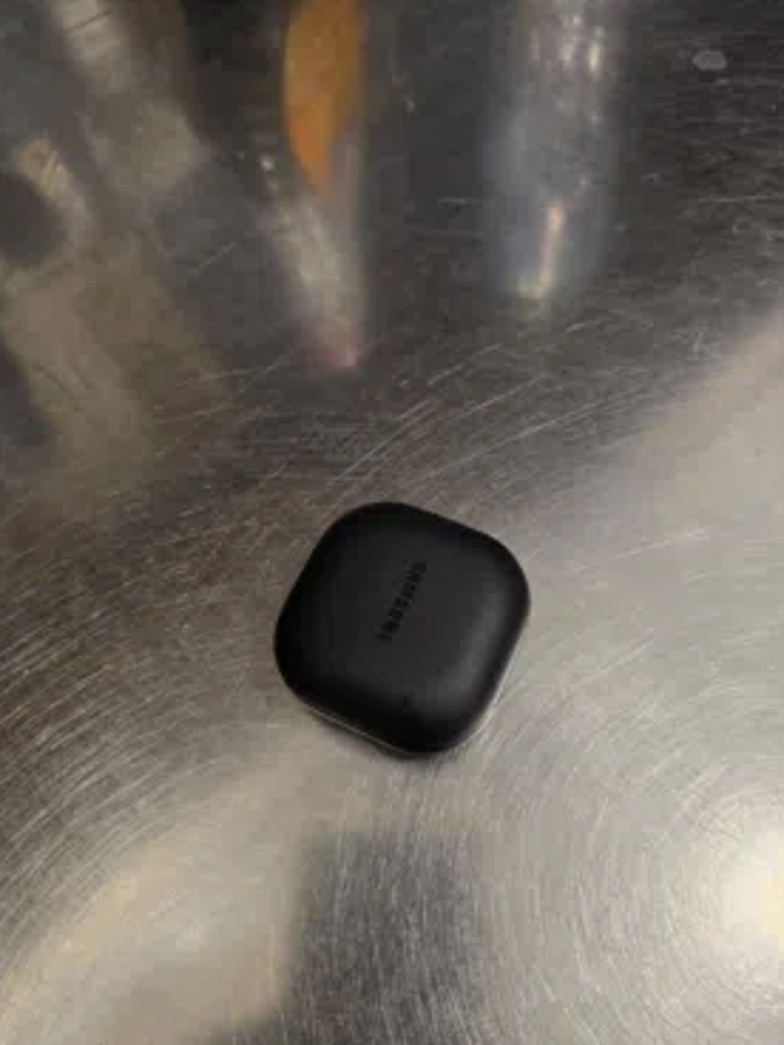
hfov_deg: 54.9
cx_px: 409
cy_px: 559
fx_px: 755
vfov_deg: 69.3
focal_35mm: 25
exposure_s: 1/100
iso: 200
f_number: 1.7
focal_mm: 6.3
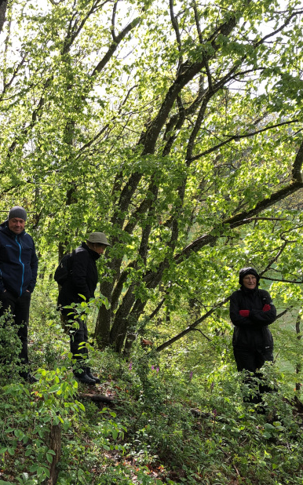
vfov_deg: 48.2
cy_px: 242
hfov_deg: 30.3
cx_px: 49
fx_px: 542
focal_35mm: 41
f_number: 1.8
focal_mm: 3.99
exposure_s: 1/363
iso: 20
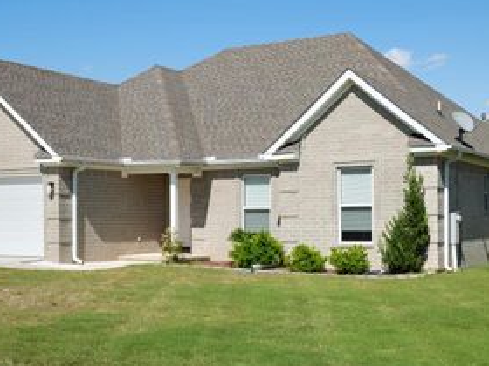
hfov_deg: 32.1
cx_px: 194
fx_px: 848
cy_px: 245
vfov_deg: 24.3
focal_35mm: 60
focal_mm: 35
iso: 100
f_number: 10
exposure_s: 1/100
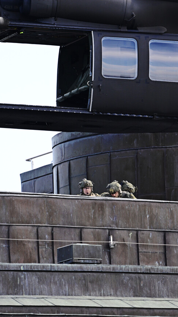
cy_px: 139
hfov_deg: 1.1
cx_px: 30
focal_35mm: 1157
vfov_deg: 1.9
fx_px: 9705
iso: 400
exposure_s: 1/400
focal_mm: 600
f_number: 6.3
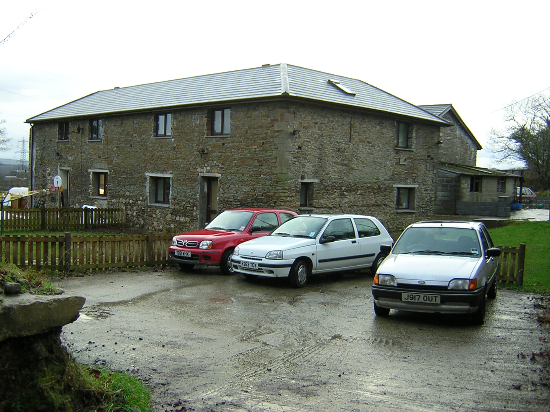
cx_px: 275
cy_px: 206
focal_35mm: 36
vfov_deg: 39.7
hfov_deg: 51.4
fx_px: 572
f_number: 2.6
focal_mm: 4.7
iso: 100
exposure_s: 1/47.3
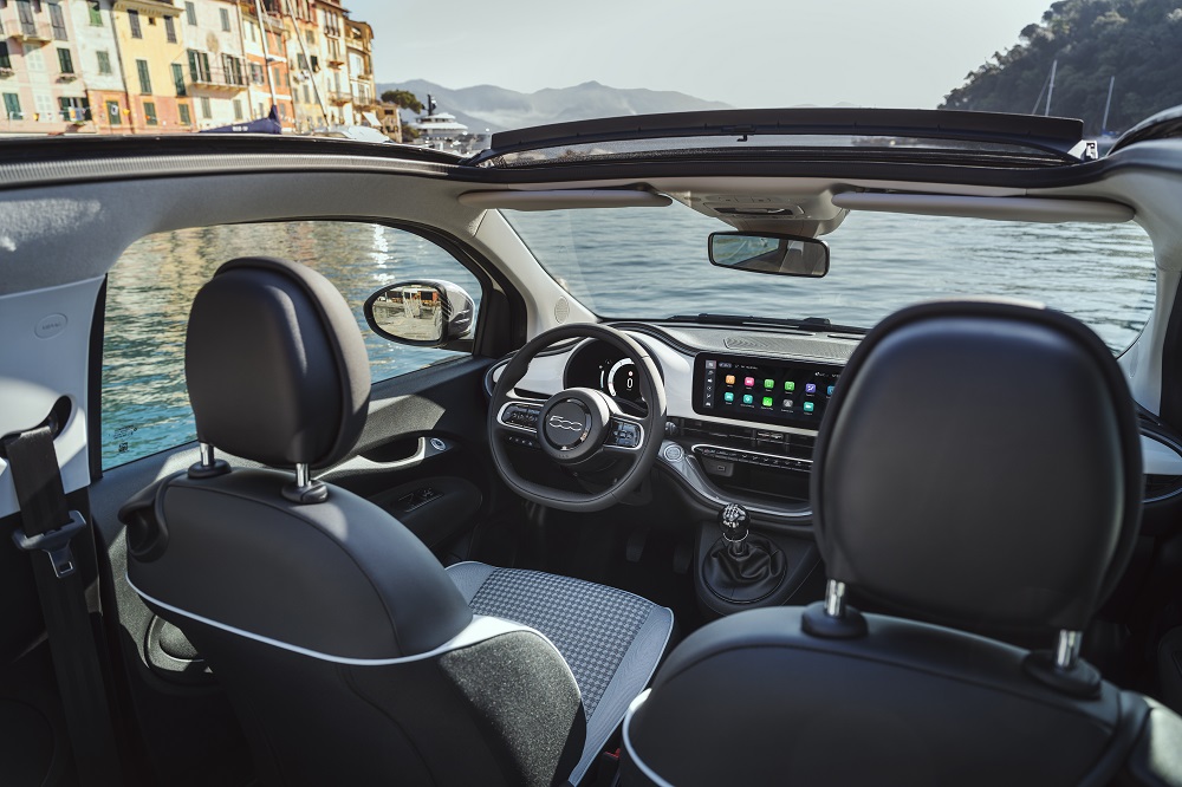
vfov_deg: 53.1
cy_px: 394
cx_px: 591
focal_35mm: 24
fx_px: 788
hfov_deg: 73.8
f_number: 4.5
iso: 50
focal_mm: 24
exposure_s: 1/100
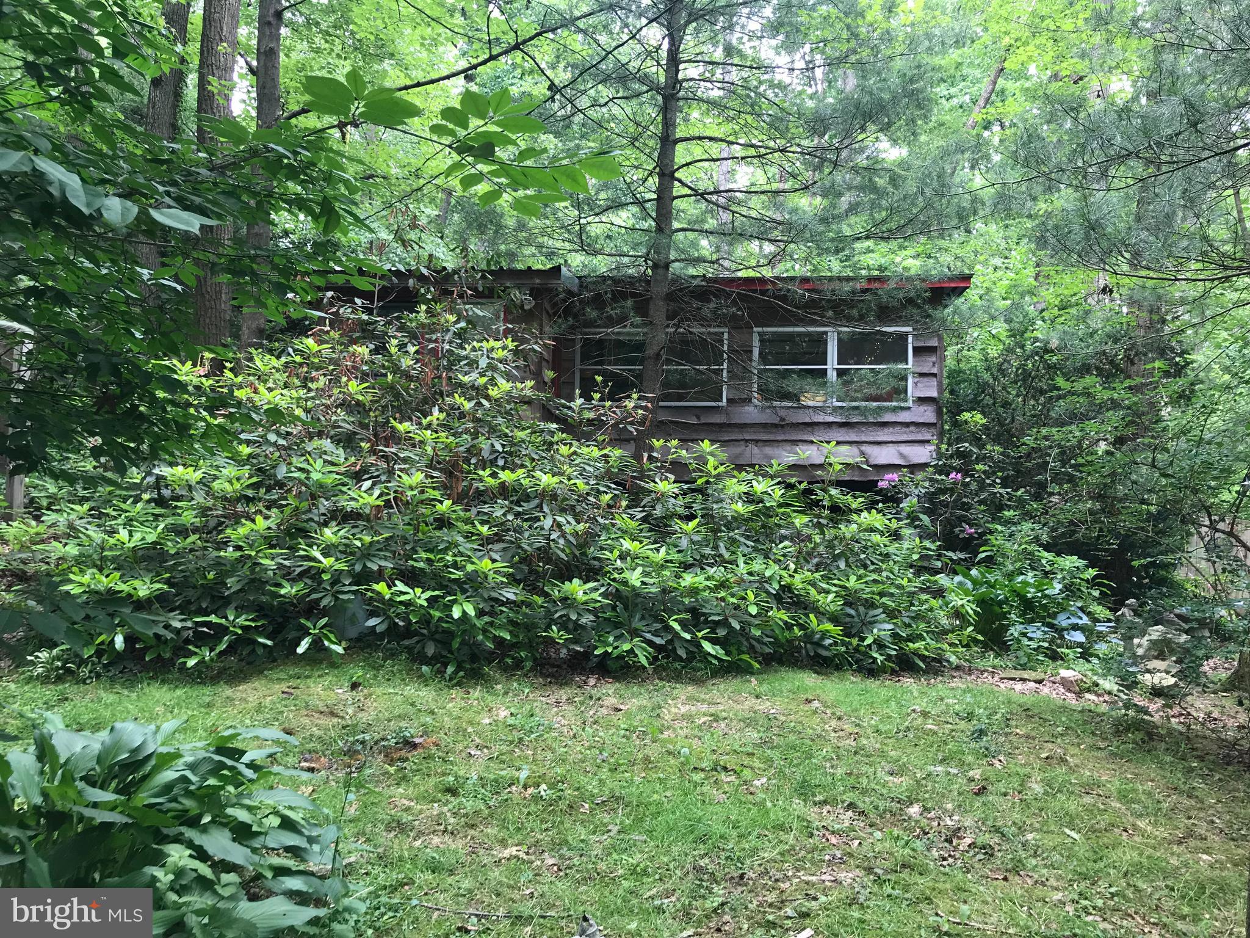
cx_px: 625
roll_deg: +0.6
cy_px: 469
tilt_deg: +3.6
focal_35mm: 28
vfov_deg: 49.7
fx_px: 1011
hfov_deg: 63.4
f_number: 1.8
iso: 25
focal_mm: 3.99
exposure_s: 1/47
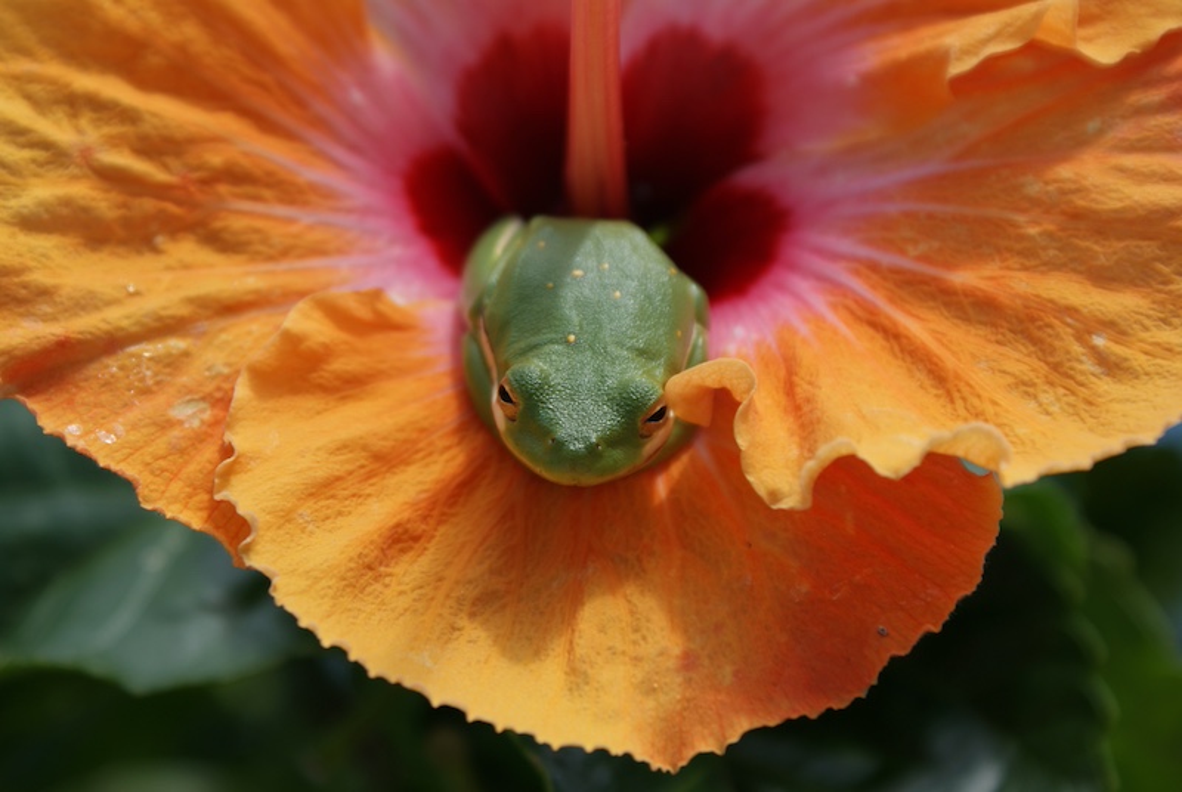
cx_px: 591
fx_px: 3453
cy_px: 396
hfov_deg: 19.4
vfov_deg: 13.1
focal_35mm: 105
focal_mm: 70
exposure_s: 1/400
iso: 100
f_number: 7.1
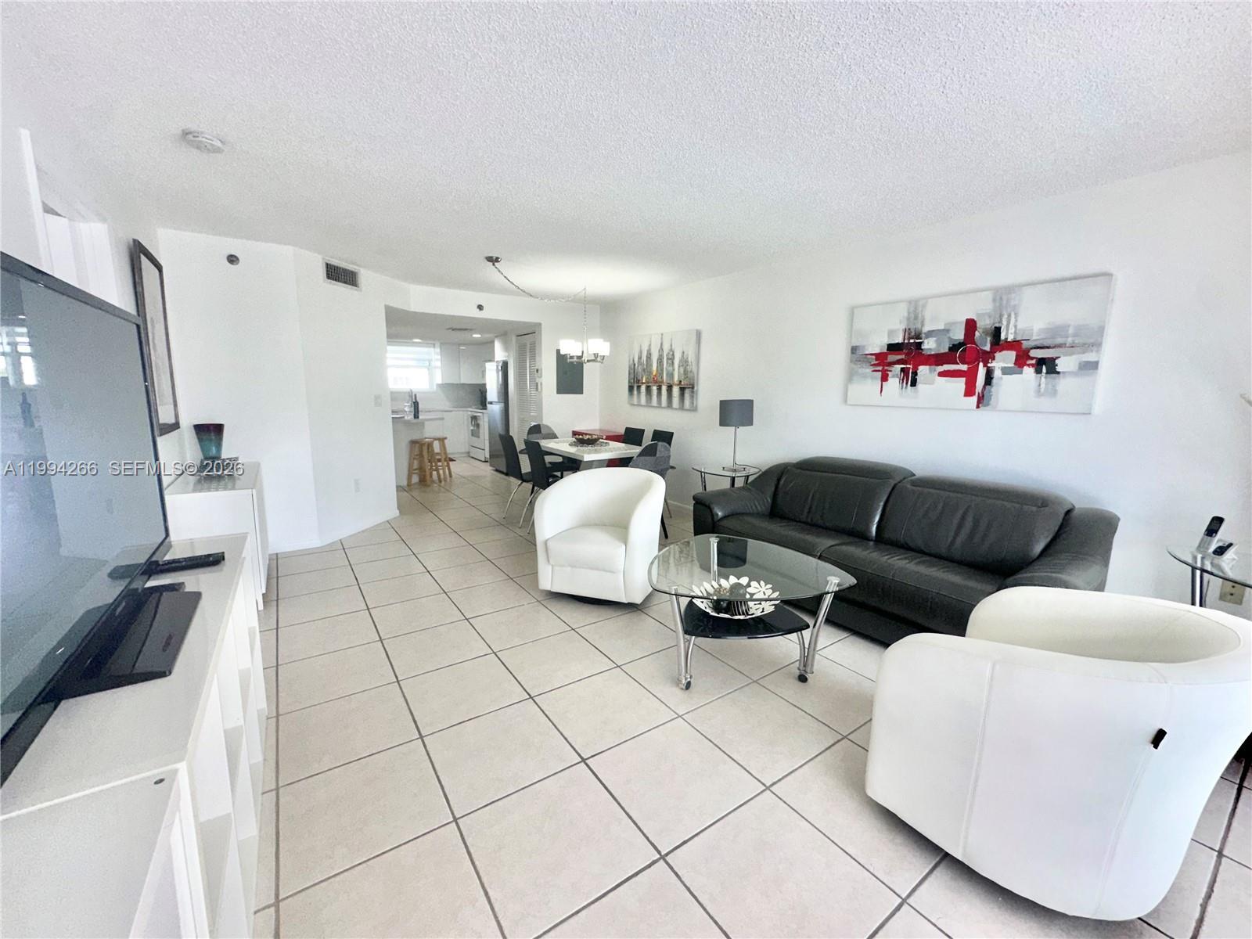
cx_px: 626
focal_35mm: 14
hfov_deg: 102.1
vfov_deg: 85.7
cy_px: 470
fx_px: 506
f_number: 2.2
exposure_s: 1/122
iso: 50
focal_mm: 2.22
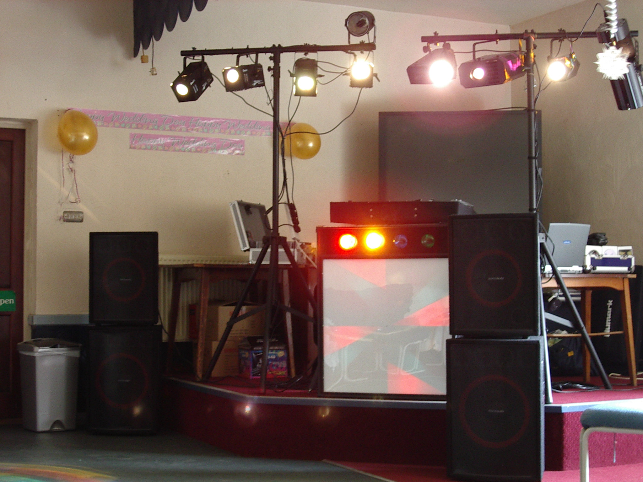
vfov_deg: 23.3
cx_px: 322
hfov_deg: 30.7
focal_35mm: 63
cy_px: 241
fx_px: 1170
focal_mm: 9.6
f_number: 3.4
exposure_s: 1/4
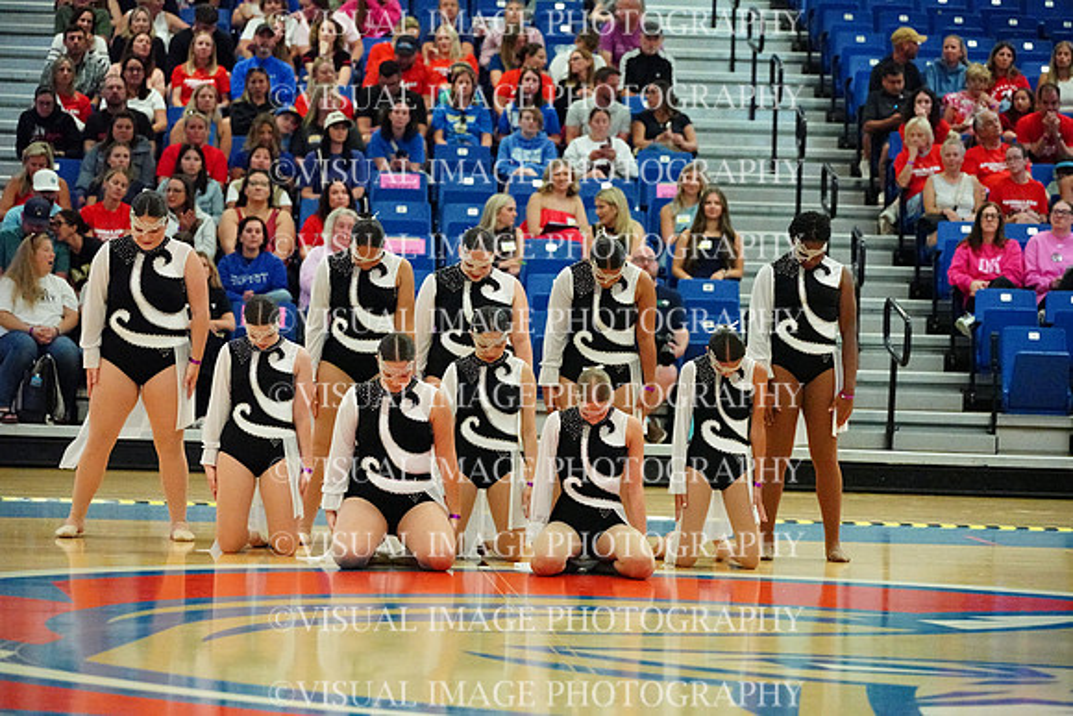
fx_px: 4025
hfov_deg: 15.2
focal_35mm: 135
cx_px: 536
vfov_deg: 10.2
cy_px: 358
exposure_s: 1/1000
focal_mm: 135
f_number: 4
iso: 25600
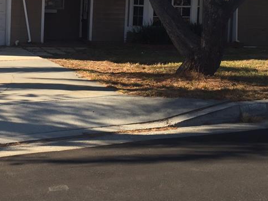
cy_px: 27
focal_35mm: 62
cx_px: 60
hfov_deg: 30.6
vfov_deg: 23.1
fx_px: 480
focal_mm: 4.15
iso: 32
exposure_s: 1/942
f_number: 2.2
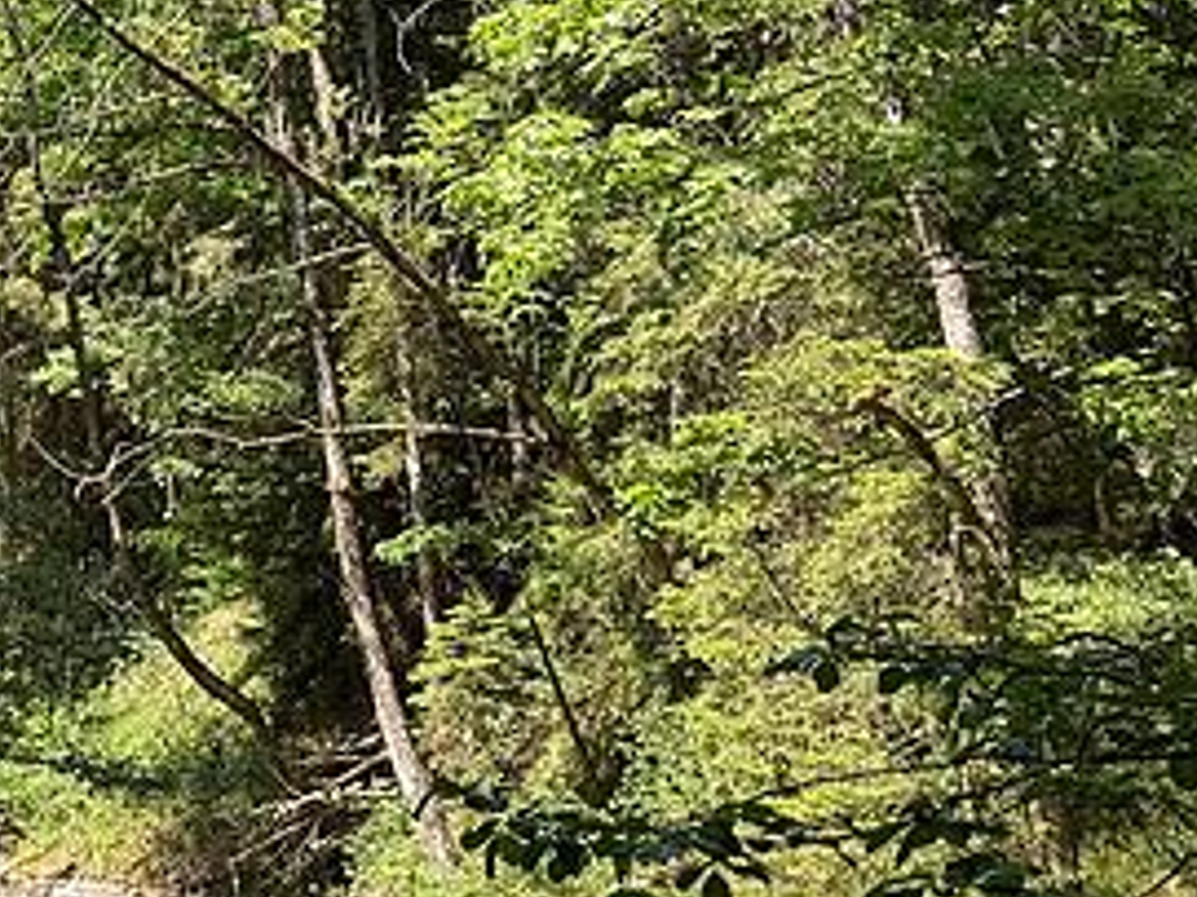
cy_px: 334
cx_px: -358
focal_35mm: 72
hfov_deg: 23.8
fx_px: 2489
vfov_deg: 20.4
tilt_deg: +5.4
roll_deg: +0.3
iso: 100
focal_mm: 6.76
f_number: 1.78
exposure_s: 1/813
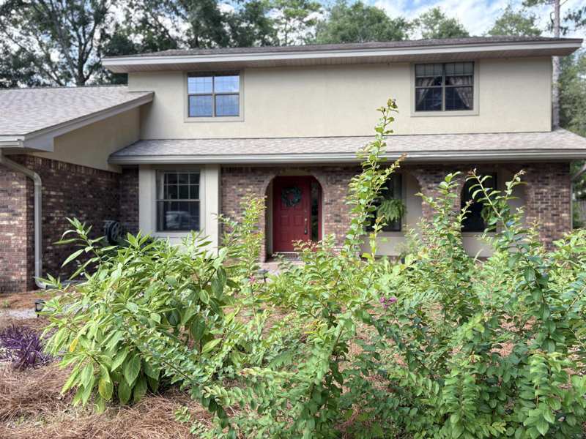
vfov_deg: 53.1
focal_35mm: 26
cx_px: 293
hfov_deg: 67.3
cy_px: 220
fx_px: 440
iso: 50
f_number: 1.6
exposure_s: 1/392
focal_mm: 5.96
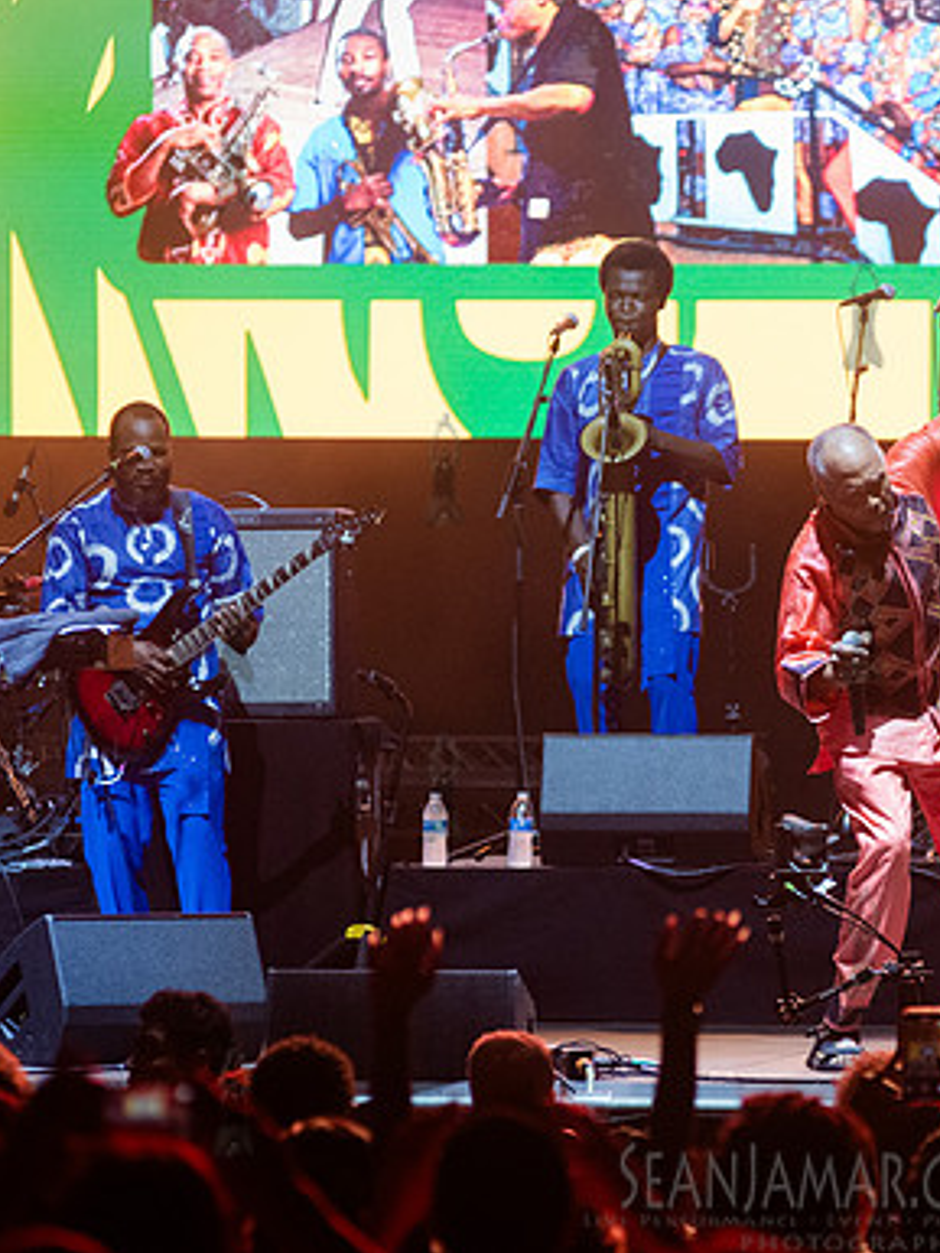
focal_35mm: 301
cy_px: 626
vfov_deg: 6.6
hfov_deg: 4.9
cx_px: 842
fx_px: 10892
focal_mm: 200
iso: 4000
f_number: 4
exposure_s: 1/500
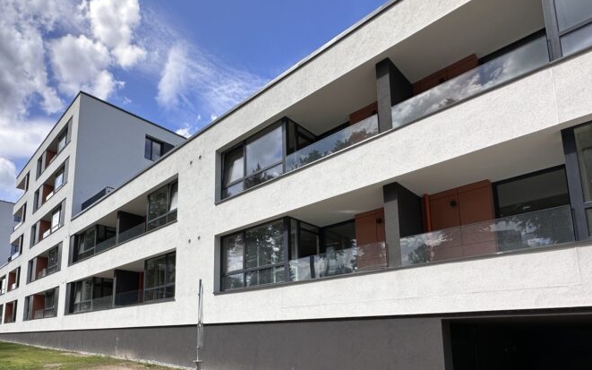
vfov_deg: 50.5
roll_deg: -0.1
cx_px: 230
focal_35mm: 23
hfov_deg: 76.1
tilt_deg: +9.5
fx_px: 371
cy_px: 283
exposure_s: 1/1984
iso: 50
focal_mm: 2.22
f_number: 2.2
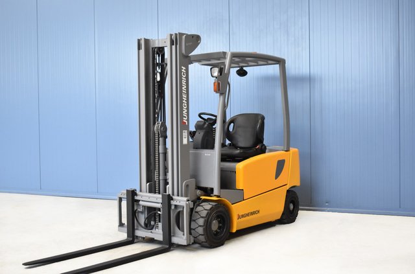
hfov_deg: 43.7
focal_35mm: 45
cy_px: 137
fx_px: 517
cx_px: 208
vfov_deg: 29.7
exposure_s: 1/160
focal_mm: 30
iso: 1600
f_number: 4.5
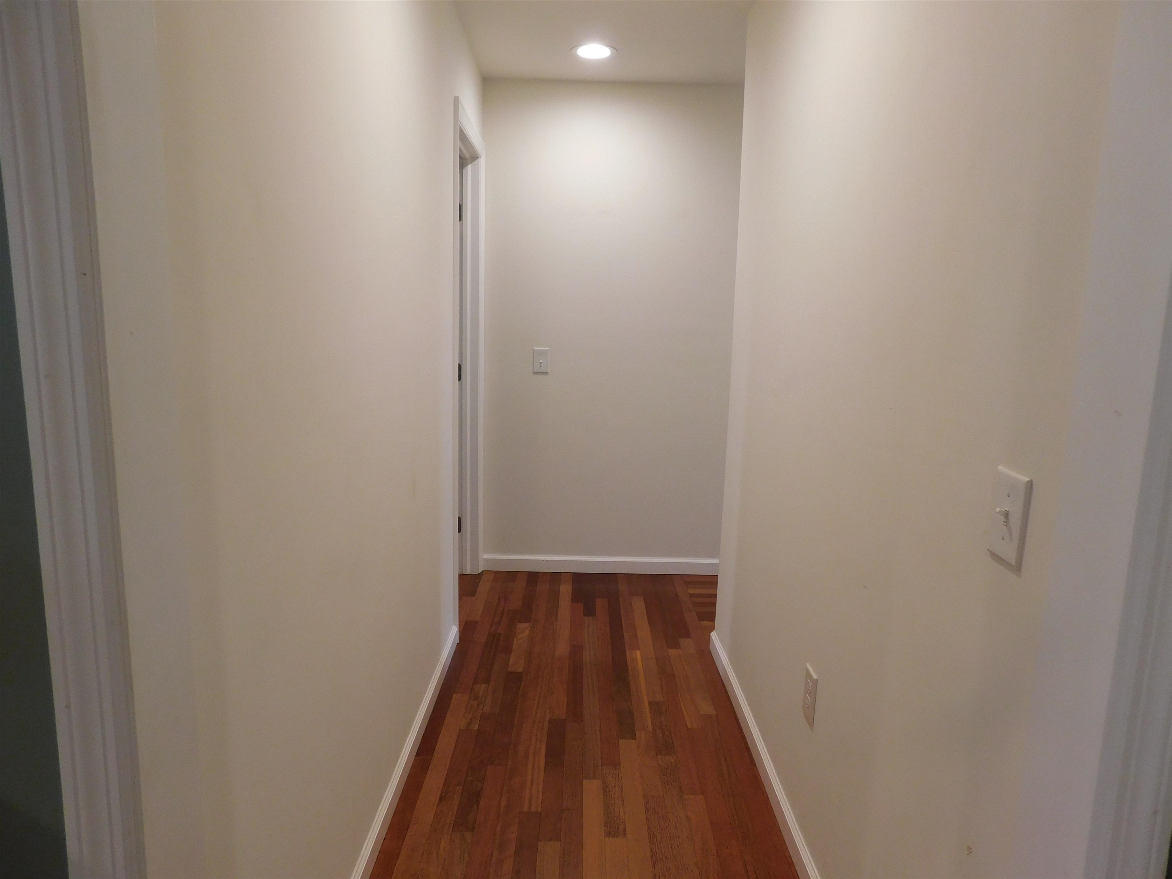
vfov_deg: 58.9
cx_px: 586
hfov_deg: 73.9
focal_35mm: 23
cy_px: 440
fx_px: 779
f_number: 3
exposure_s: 1/30
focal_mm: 4
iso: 140
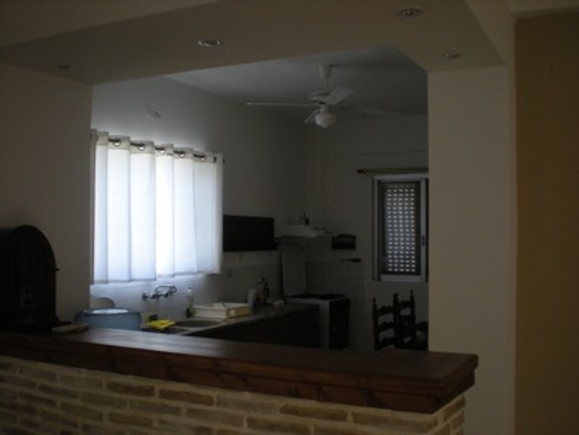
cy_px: 218
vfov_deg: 37.7
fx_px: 636
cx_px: 290
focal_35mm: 38
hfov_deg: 49.0
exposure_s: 1/60.6
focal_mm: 6.3
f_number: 3.1
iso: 128
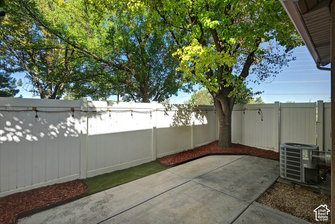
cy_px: 112
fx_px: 149
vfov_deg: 73.8
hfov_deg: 96.7
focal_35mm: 16
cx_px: 168
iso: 400
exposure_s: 1/800
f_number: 7.1
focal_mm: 16
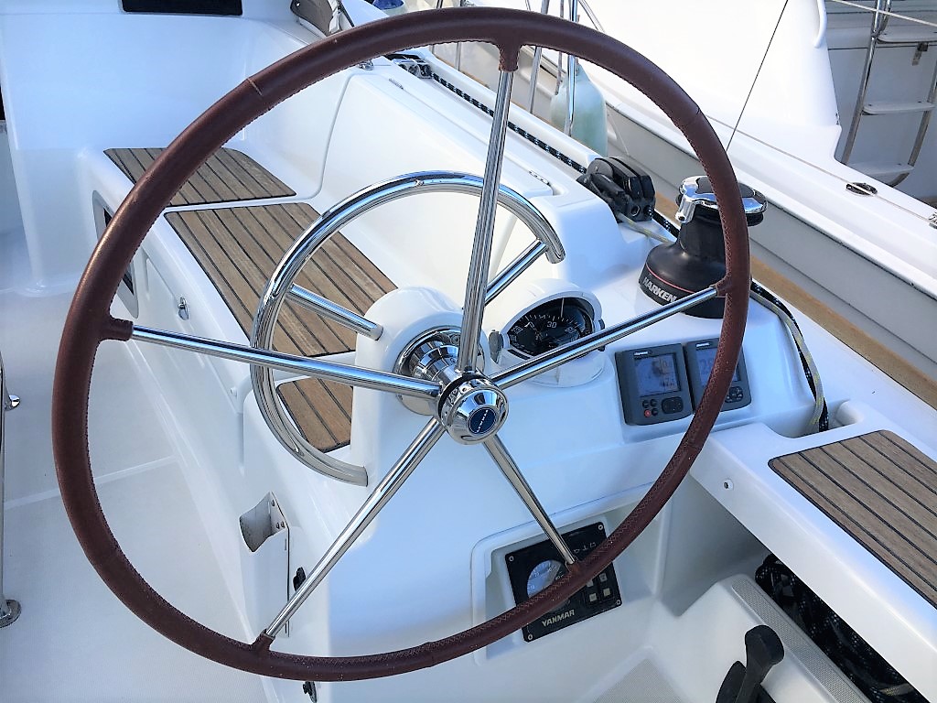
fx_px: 785
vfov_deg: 48.2
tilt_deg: -30.2
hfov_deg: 61.7
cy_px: 352
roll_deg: -1.7
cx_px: 468
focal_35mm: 29
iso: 25
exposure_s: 1/394
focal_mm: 4.15
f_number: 2.2
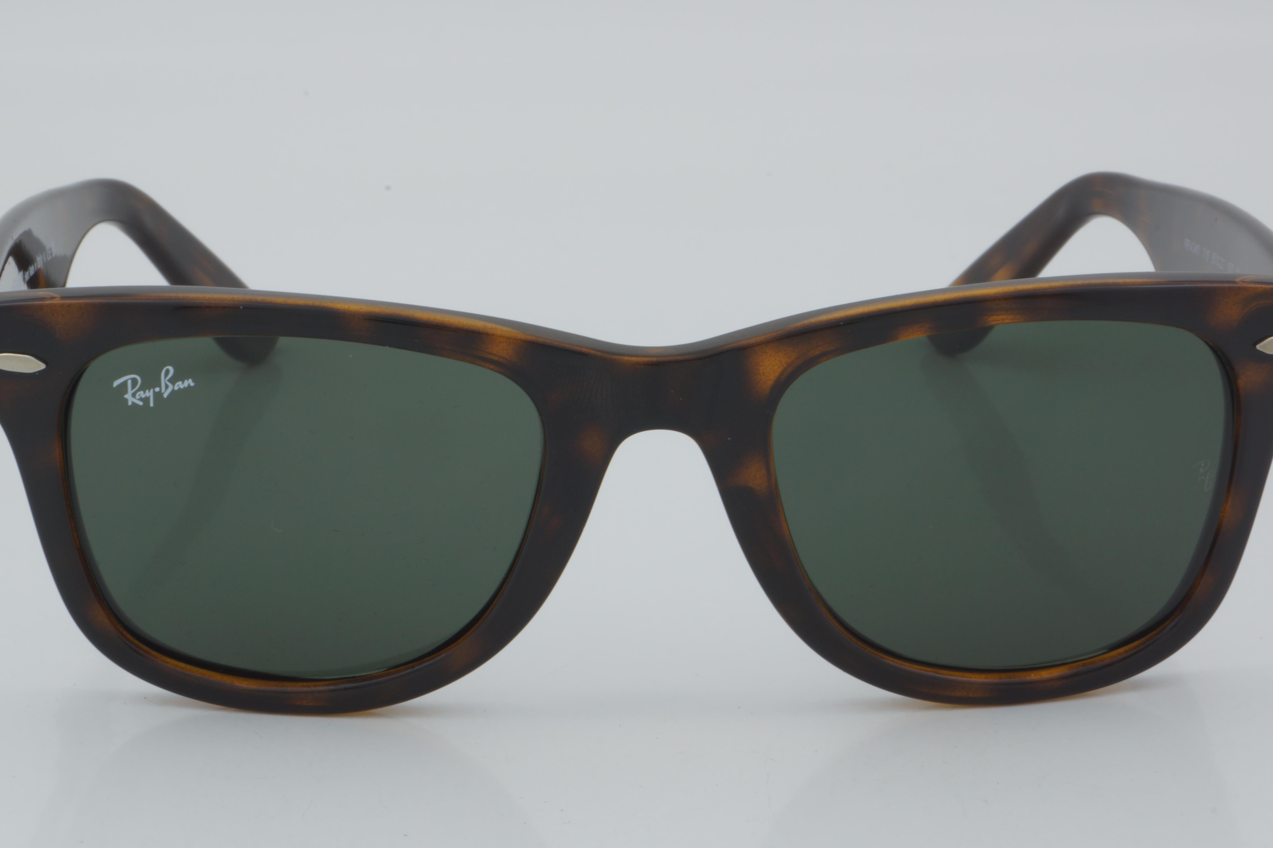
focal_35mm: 92
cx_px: 647
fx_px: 3237
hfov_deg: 22.2
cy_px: 452
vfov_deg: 14.9
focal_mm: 55
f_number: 32
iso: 100
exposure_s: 1/4
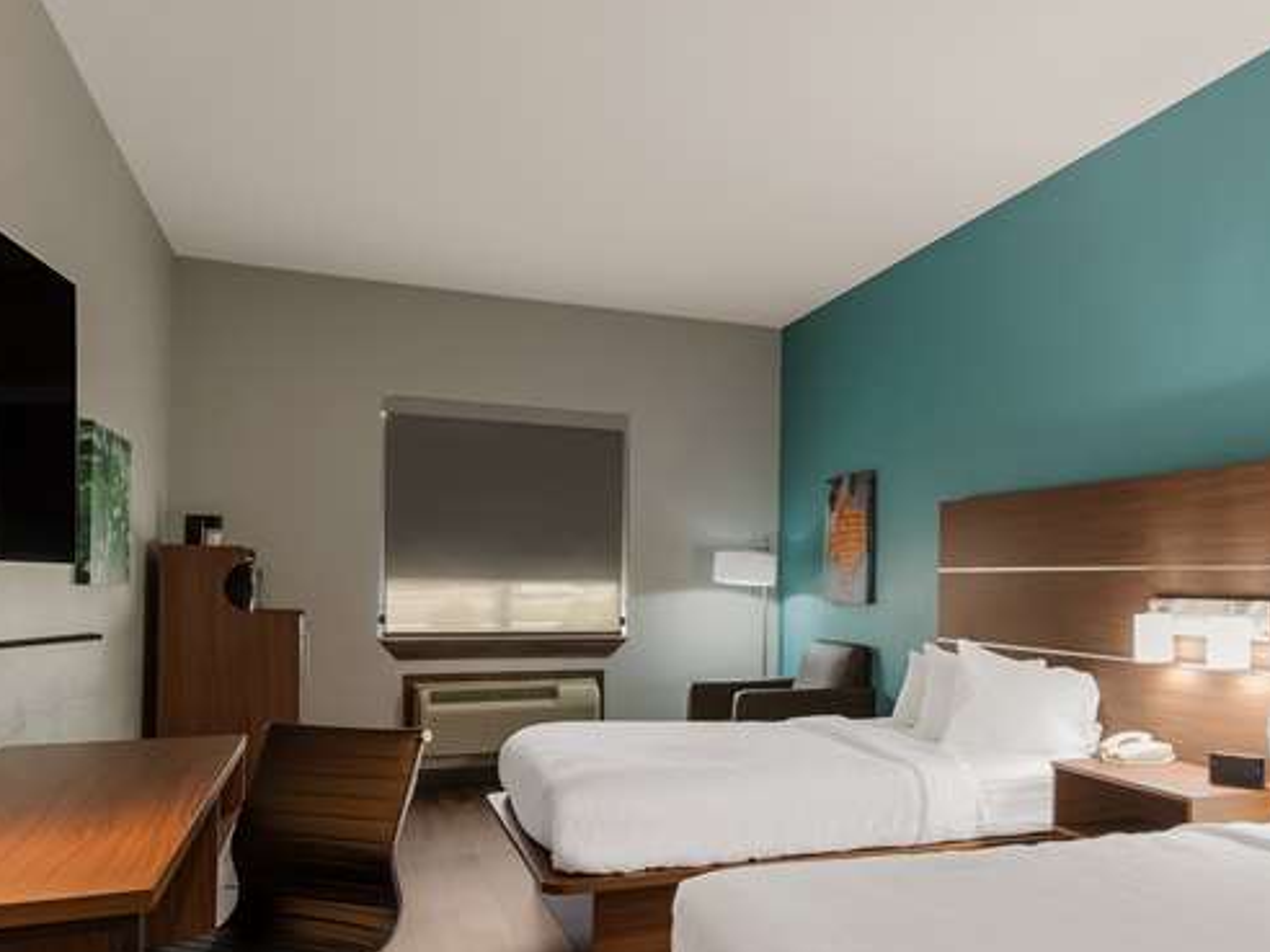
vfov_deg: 46.3
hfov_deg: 58.6
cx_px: 851
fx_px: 1101
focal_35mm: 30
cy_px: 606
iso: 640
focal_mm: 15
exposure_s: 1.3
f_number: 8
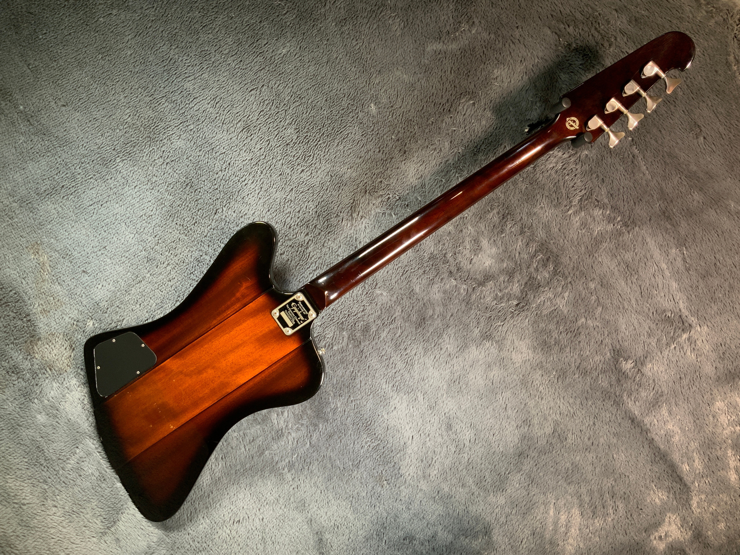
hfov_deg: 61.7
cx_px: 370
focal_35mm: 29
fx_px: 620
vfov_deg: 48.2
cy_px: 278
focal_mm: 3
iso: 64
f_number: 1.8
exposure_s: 1/62
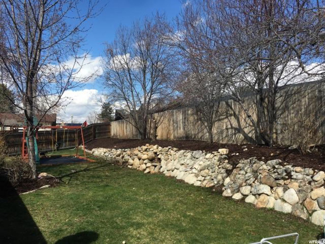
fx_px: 272
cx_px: 162
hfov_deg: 61.7
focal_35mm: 29
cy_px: 122
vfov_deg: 48.2
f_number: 2.2
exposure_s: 1/1304
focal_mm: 4.15
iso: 25
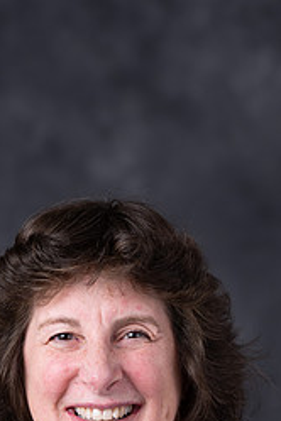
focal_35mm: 289
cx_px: 110
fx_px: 3383
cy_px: 365
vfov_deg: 7.1
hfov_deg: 4.8
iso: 200
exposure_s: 1/160
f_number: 6.3
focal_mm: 160
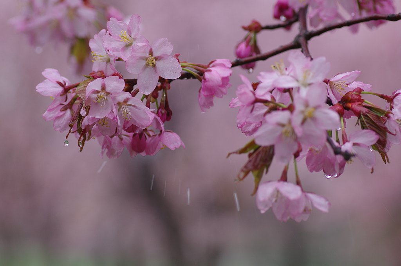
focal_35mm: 135
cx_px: 200
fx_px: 1503
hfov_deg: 15.2
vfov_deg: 10.1
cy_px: 133
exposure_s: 1/100
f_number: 4.5
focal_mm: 90
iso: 200
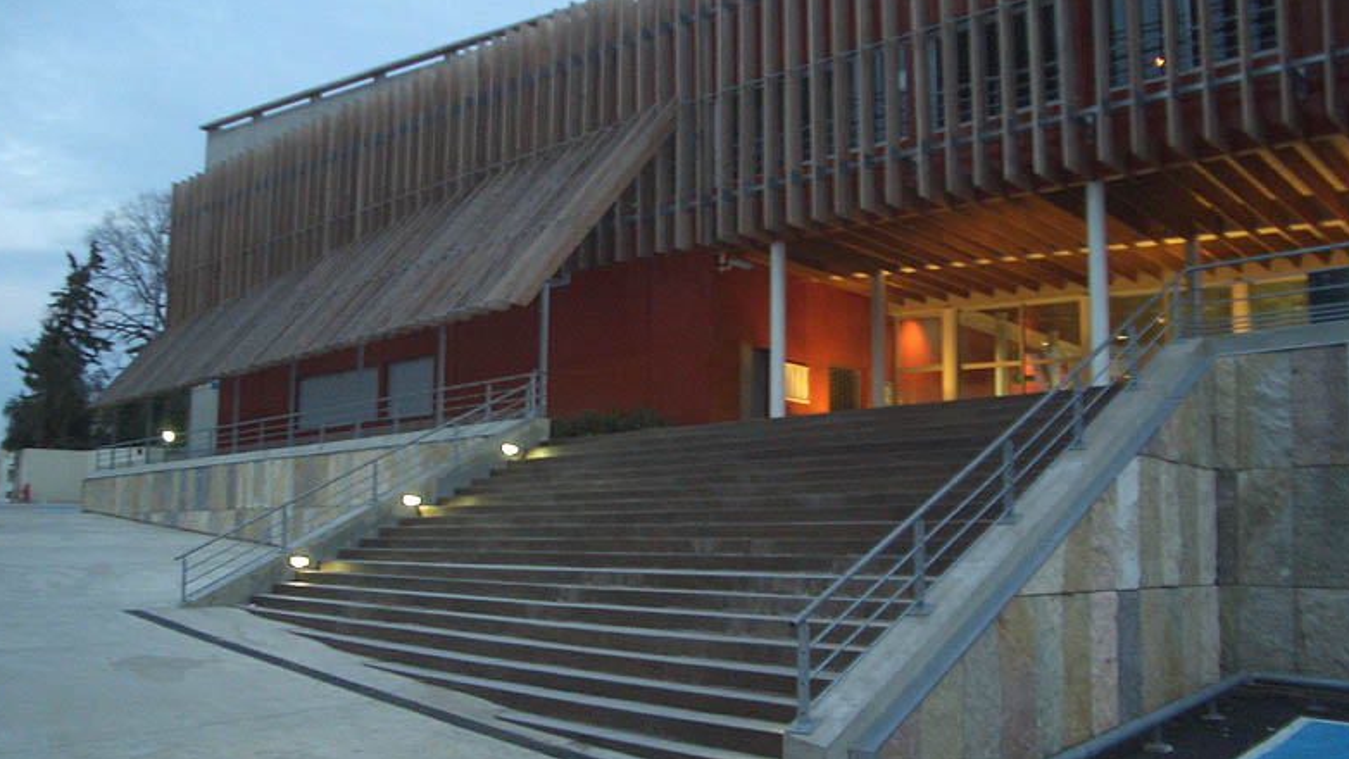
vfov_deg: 30.4
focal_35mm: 39
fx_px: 1395
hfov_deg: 51.6
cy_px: 430
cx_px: 668
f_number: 2.6
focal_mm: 5.8
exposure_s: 1/8
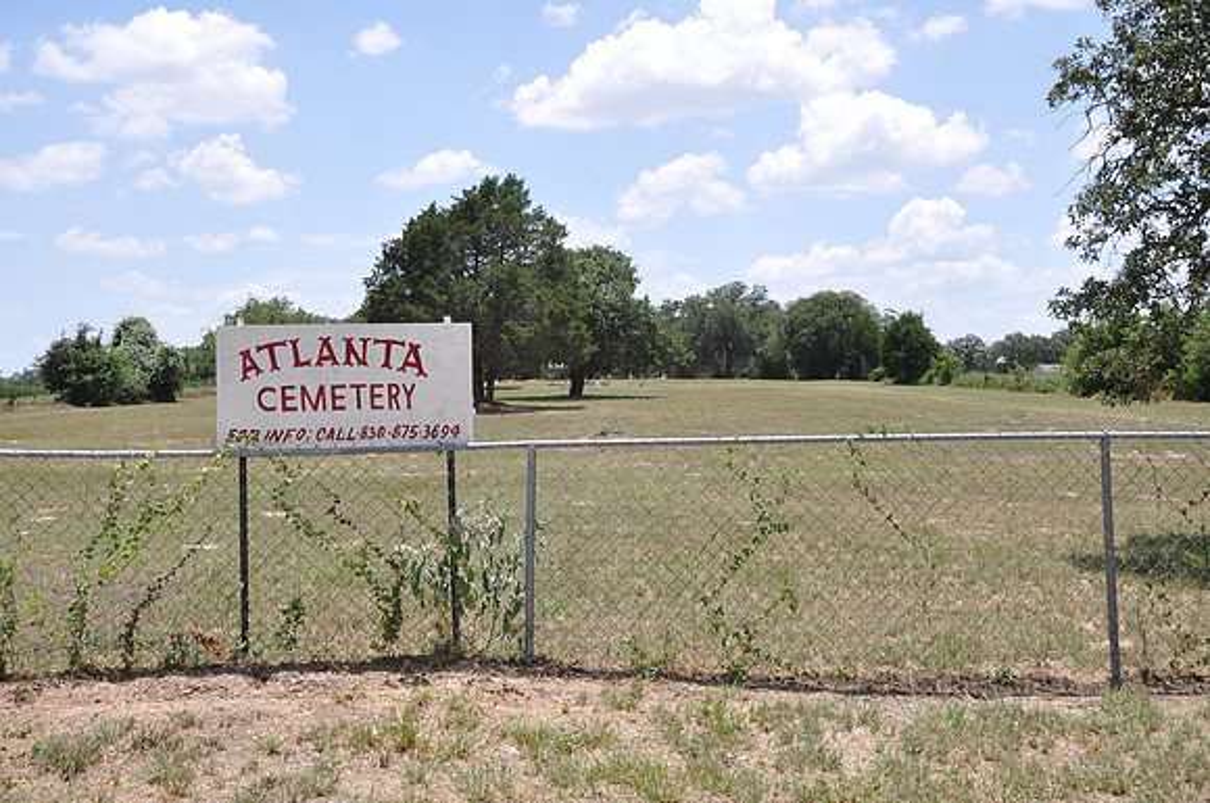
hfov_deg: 51.3
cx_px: 605
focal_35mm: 38
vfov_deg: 35.4
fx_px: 1259
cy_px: 402
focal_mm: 25
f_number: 8
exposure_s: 1/250
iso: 200
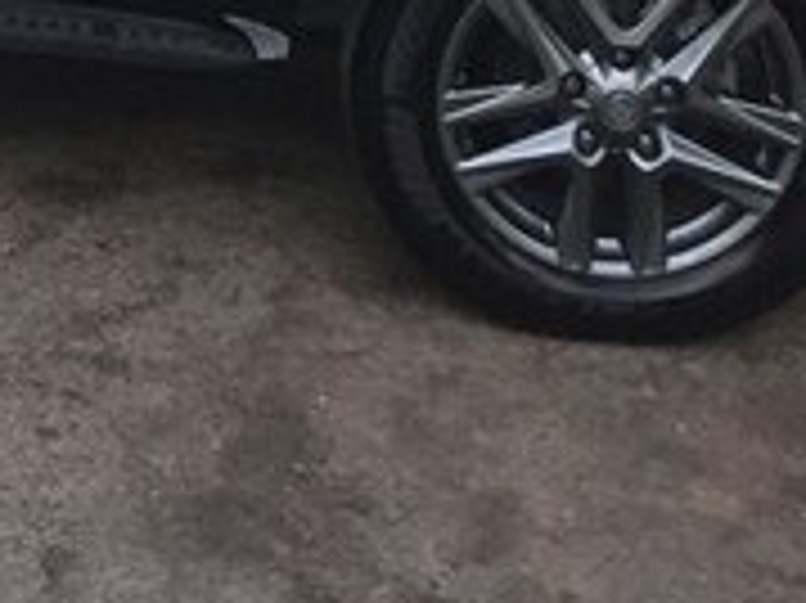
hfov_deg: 17.7
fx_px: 2490
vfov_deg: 12.8
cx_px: -113
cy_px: -412
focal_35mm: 107
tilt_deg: -10.7
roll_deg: -5.7
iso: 64
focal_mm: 4.15
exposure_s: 1/33
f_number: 2.2
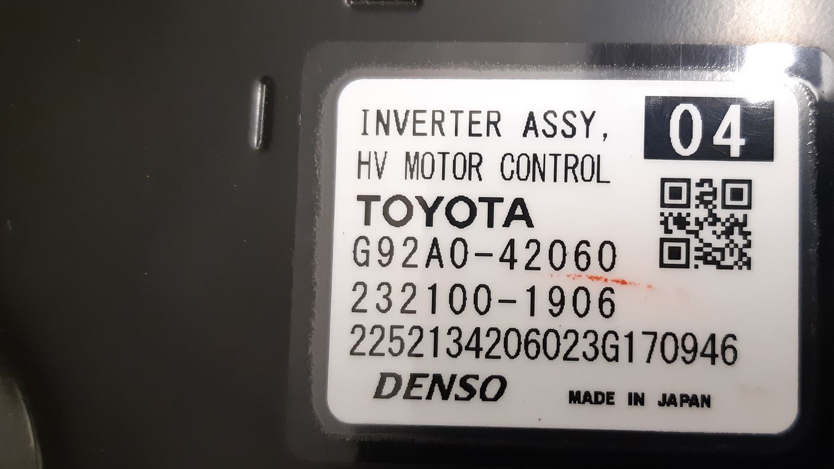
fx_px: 863
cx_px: 514
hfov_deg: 51.1
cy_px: 269
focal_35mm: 39
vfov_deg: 30.4
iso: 250
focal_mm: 3.93
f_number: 1.7
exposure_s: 1/50
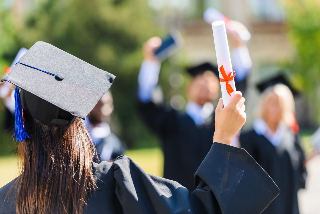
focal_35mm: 140
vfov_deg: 9.8
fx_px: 1245
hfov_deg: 14.6
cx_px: 160
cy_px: 107
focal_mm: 140
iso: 100
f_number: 2.8
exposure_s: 1/500
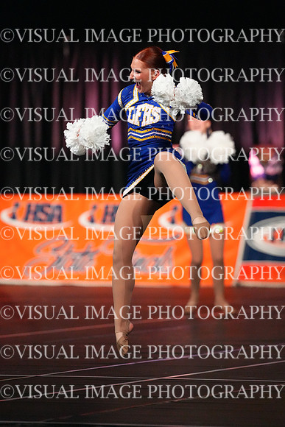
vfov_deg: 6.9
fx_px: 3560
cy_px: 214
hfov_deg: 4.6
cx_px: 142
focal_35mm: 300
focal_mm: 300
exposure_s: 1/1250
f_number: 3.5
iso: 16000
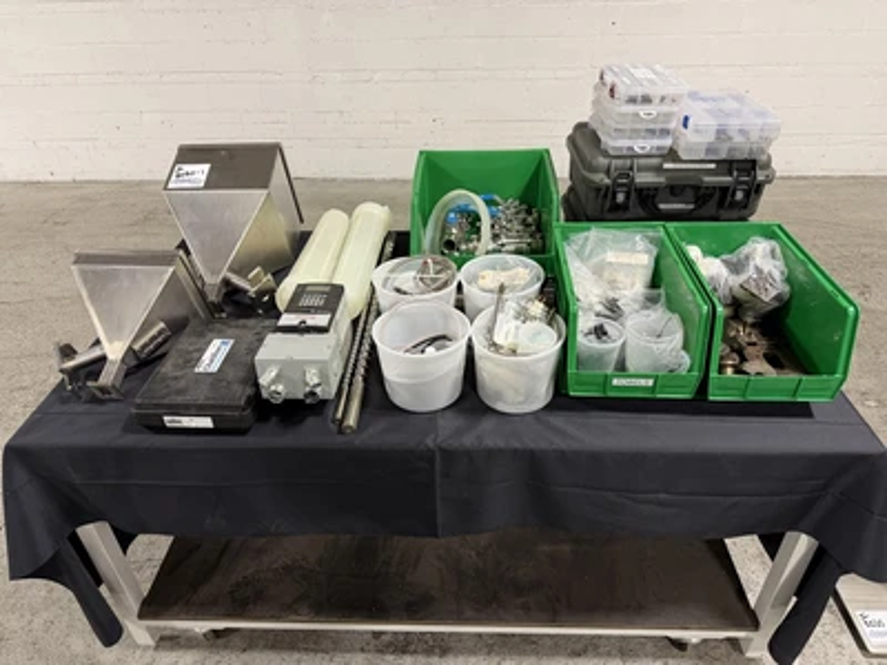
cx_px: 444
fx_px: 615
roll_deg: +2.2
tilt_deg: -33.9
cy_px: 332
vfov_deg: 56.8
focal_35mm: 24
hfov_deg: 71.6
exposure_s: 1/60
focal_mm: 6.76
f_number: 1.78
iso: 250
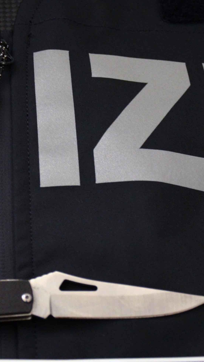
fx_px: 991
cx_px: 2
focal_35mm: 103
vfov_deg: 20.7
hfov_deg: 11.6
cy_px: 169
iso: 1000
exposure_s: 1/30
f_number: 4
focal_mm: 26
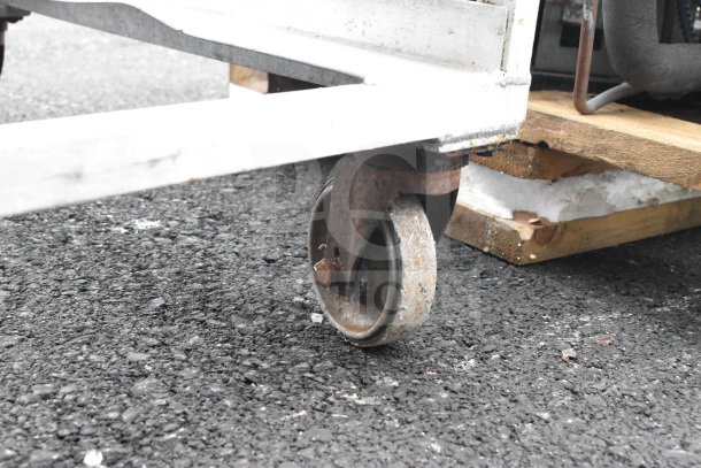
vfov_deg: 26.5
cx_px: 350
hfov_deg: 38.9
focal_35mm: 51
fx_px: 993
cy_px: 234
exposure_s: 1/320
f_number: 9
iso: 6400
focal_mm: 34
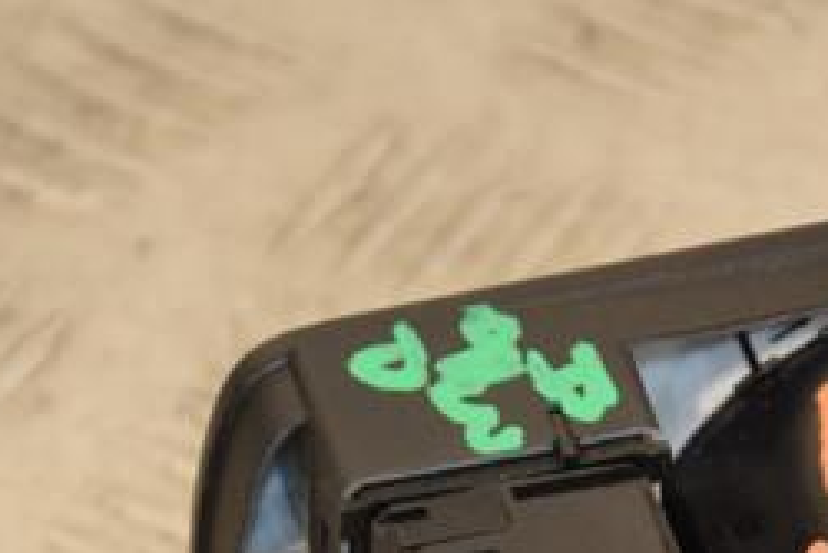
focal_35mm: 378
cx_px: 593
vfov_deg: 3.6
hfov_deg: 5.4
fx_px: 8703
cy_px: 652
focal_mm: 105
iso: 800
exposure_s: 1/125
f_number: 5.6
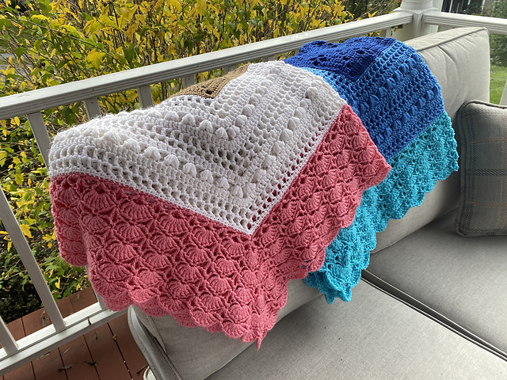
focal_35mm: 26
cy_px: 190
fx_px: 381
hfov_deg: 67.3
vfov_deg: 53.1
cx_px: 254
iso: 32
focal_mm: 4.25
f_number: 1.8
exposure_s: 1/554
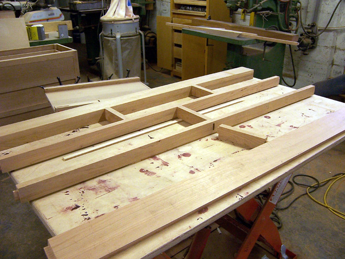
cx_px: 172
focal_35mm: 33
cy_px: 130
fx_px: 329
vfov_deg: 42.9
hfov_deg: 55.4
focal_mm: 5.5
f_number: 3.4
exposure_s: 1/30
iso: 140
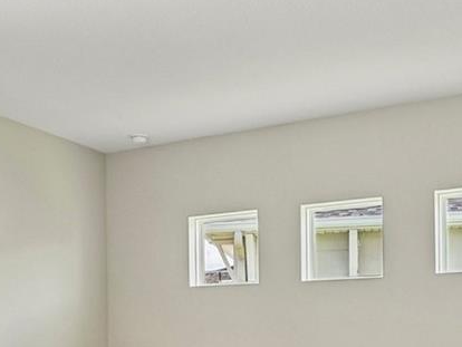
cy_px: 338
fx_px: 694
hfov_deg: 36.6
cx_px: 170
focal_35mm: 52
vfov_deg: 26.7
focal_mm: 14
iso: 400
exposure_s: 1/60
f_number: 8
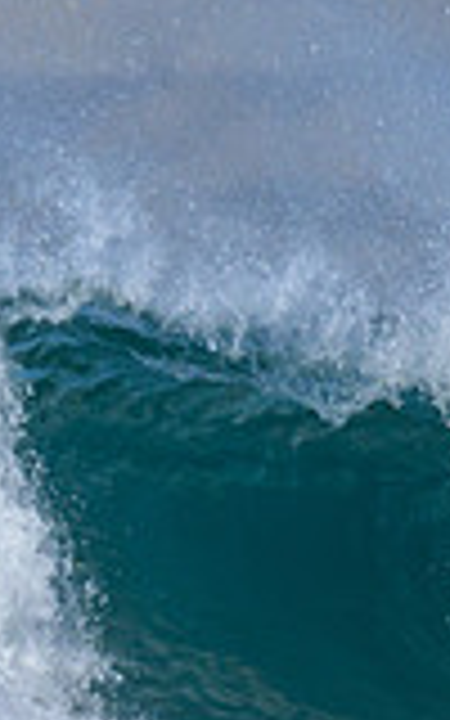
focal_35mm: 4064
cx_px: -638
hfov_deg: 0.3
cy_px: 553
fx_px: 79745
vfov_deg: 0.5
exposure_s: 1/2000
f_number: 6.3
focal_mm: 800
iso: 250
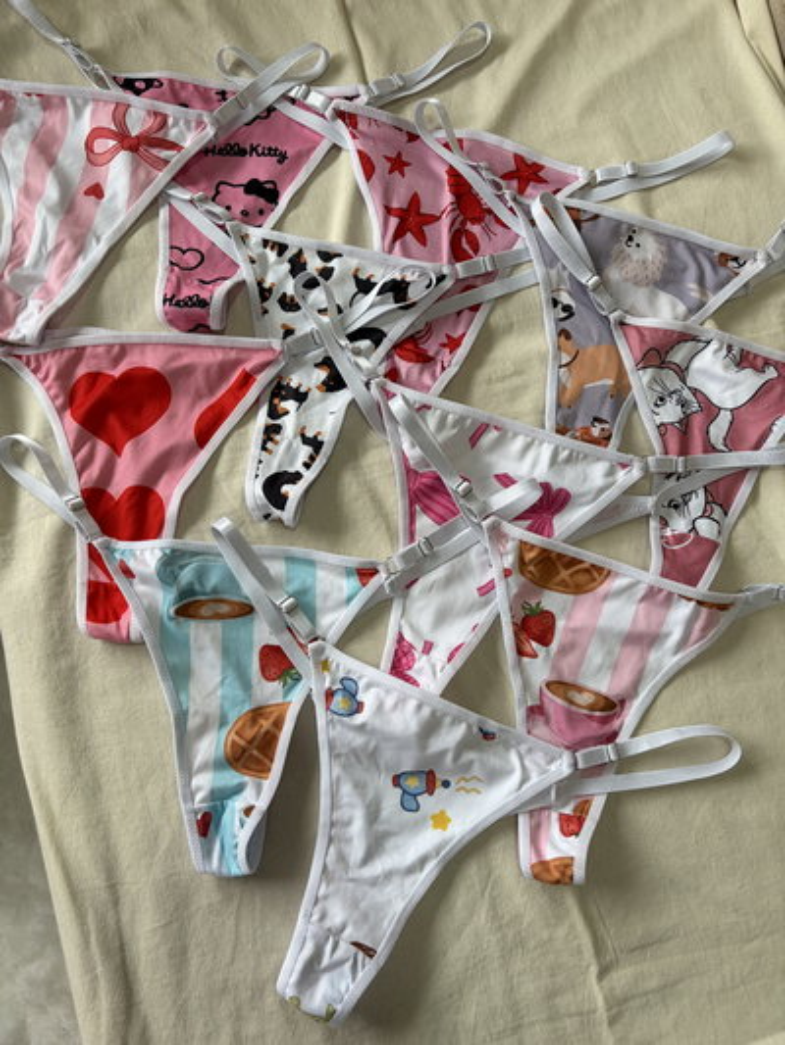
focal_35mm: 26
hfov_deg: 53.1
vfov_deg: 67.3
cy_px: 522
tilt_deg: -78.9
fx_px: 786
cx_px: 392
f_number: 1.6
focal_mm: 5.96
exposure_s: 1/122
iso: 50
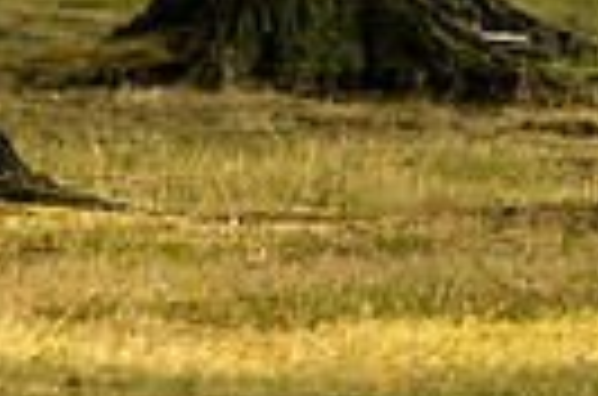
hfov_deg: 1.1
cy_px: -466
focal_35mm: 1968
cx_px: -76
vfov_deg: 0.7
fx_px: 32613
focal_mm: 300
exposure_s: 1/1000
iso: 200
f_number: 4
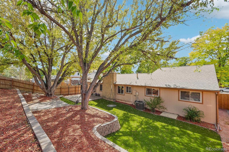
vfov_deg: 77.3
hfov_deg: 100.4
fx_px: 95
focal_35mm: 15
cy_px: 76
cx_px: 114
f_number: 8
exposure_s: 1/125
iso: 800
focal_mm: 10
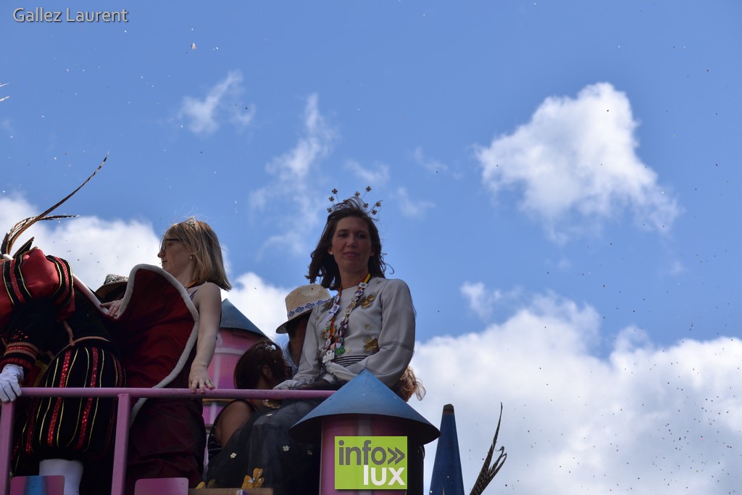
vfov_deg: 11.4
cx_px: 371
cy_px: 248
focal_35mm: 120
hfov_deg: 17.1
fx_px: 2474
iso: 100
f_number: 5.6
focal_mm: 80
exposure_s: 1/640
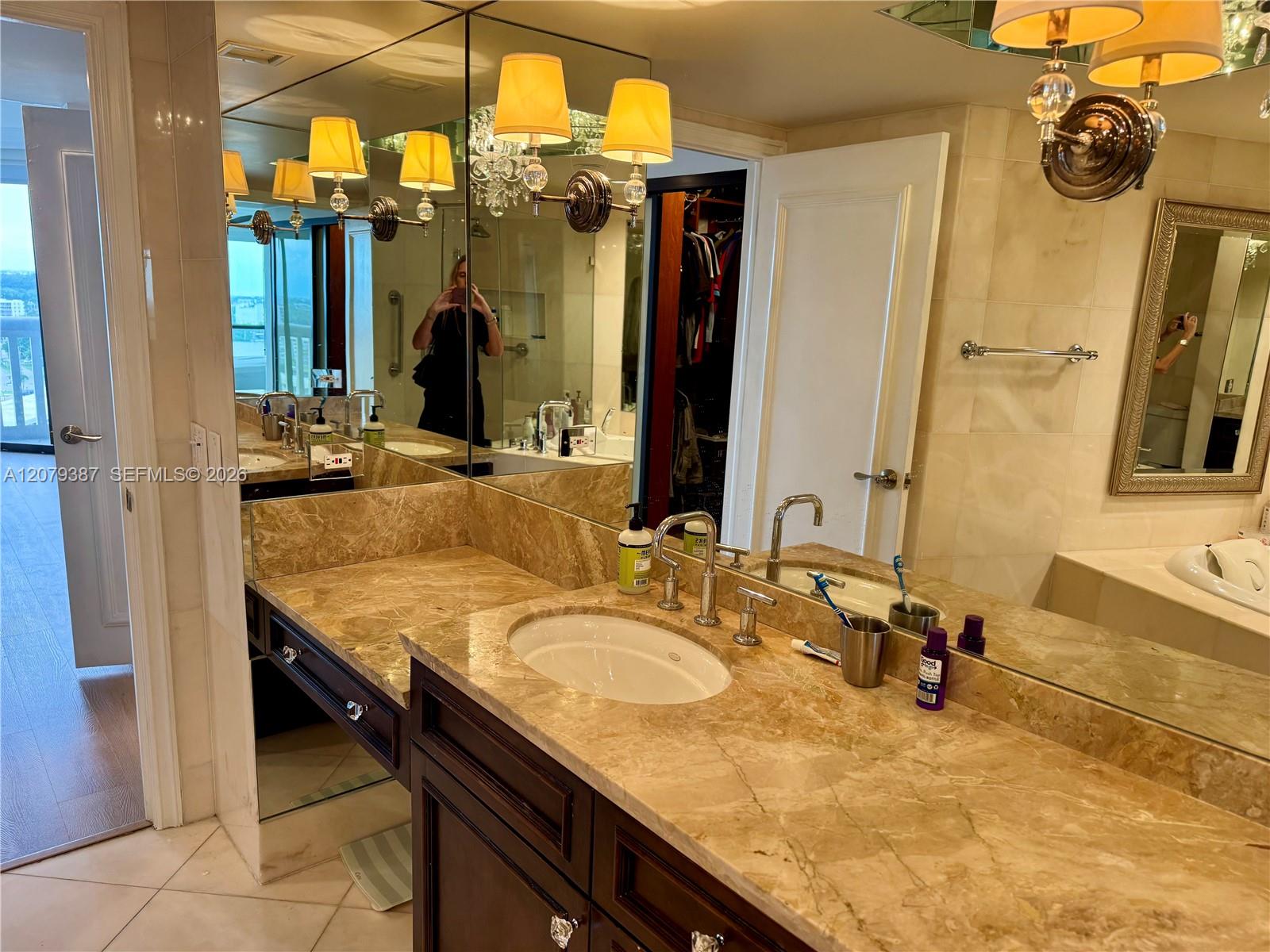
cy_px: 476
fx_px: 881
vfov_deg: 56.8
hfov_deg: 71.6
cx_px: 635
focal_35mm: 24
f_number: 1.78
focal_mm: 6.76
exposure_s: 1/120
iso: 160
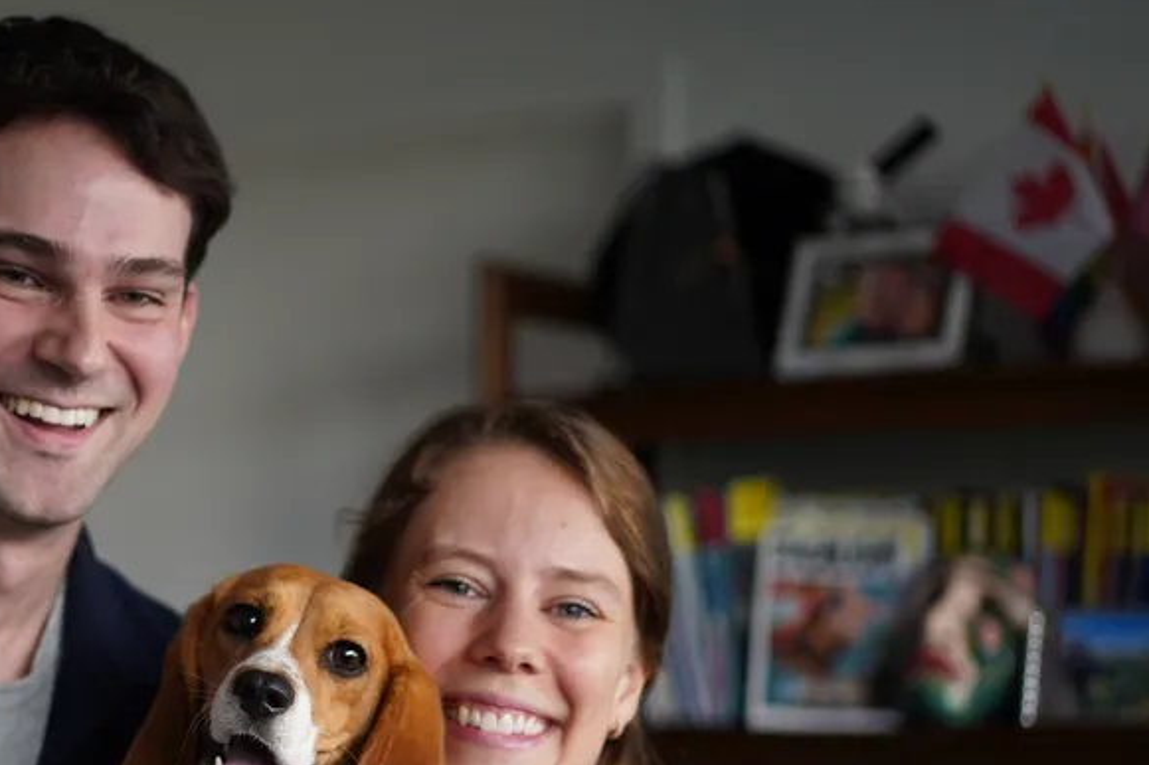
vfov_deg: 14.0
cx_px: 140
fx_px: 3095
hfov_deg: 20.6
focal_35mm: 97
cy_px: 571
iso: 160
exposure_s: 1/125
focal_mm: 55
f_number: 1.8
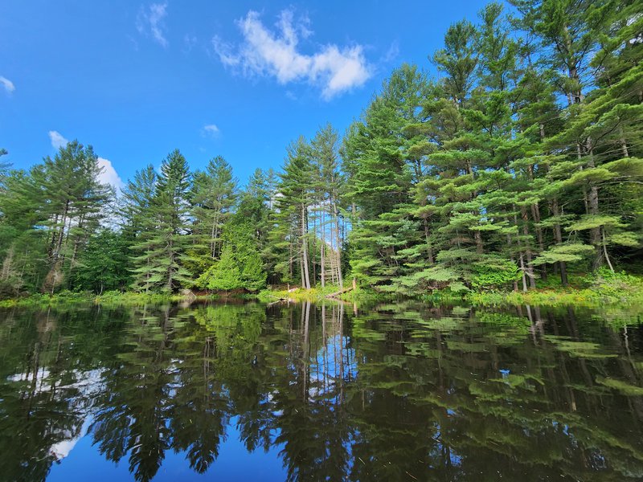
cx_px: 322
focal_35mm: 13
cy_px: 241
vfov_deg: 89.9
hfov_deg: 106.2
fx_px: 241
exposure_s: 1/333
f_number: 2.2
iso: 50
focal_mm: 2.2
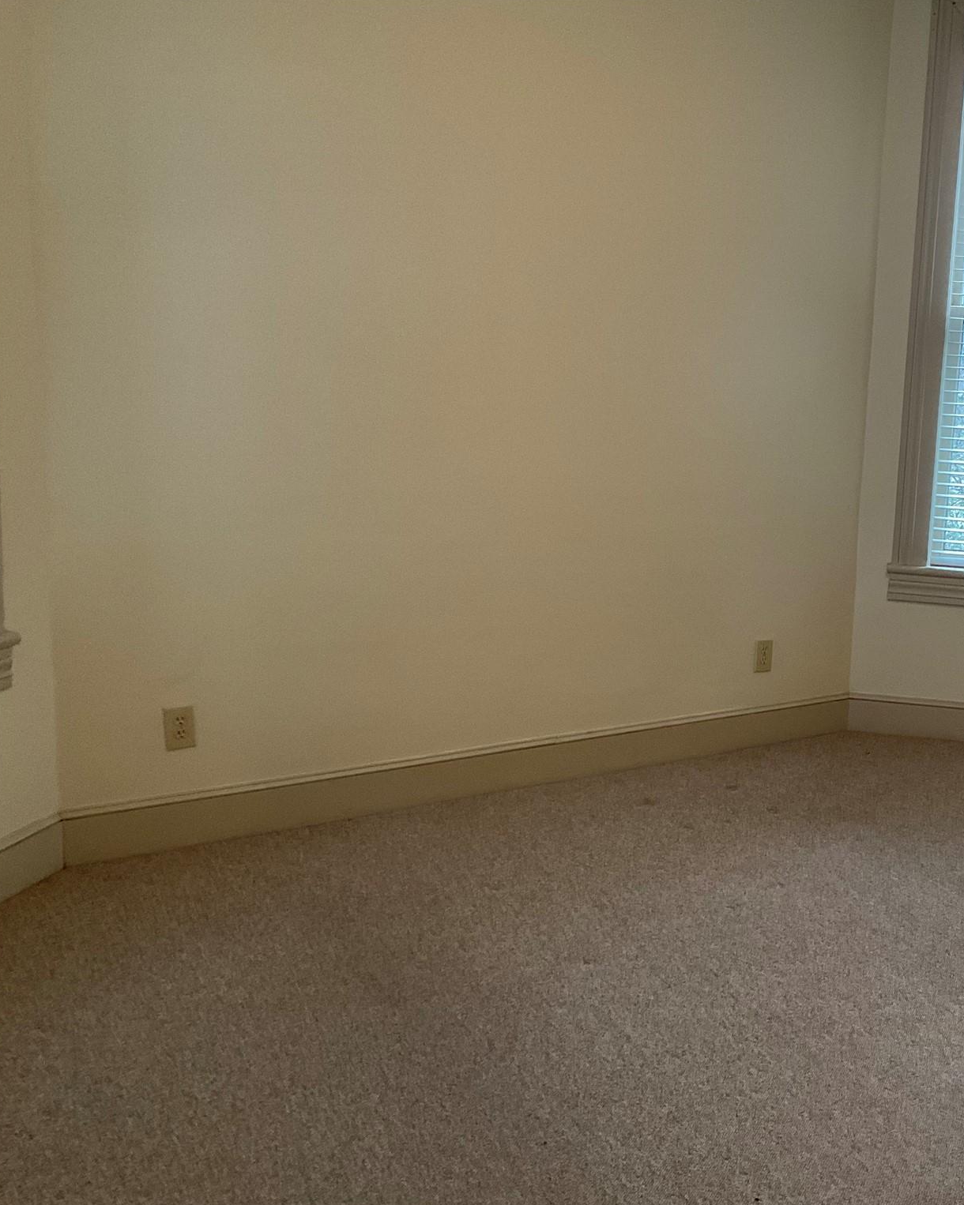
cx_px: 799
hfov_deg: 37.5
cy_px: 603
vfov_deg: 47.9
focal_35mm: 38
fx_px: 1356
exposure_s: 1/60
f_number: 1.8
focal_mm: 3
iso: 125
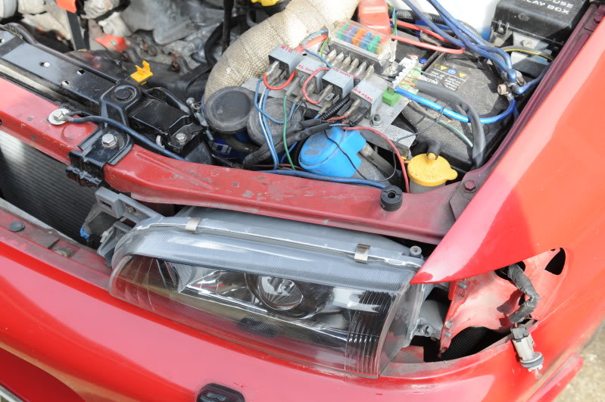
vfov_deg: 29.8
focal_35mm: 45
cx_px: 302
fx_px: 755
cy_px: 201
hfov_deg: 43.6
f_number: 5.6
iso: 200
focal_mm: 30
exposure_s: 1/125
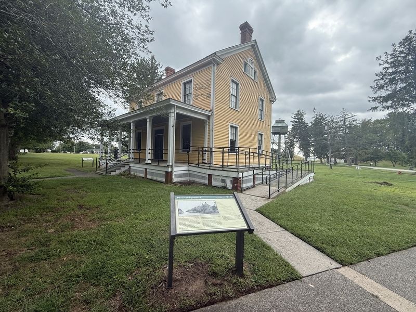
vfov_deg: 85.7
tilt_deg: +0.2
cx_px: 208
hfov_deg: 102.1
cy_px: 156
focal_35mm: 14
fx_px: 168
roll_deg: -2.1
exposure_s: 1/613
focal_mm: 2.22
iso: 64
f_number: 2.2
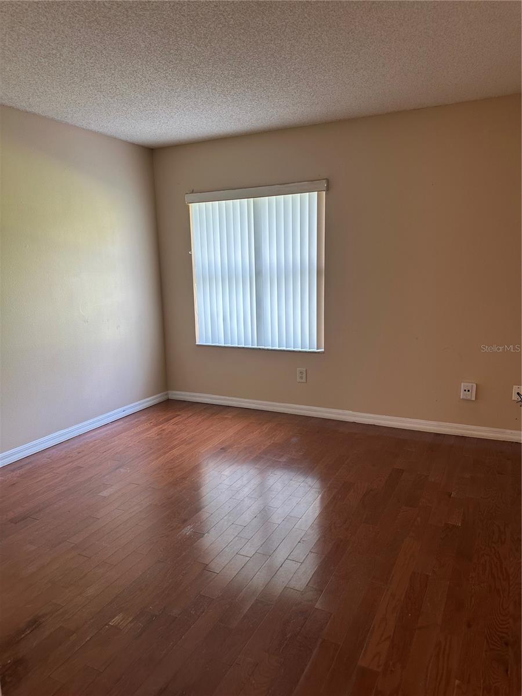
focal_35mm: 24
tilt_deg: -10.1
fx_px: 483
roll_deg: +0.3
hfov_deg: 56.8
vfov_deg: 71.6
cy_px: 348
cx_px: 261
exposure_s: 1/60
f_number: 1.78
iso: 125
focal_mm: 6.86
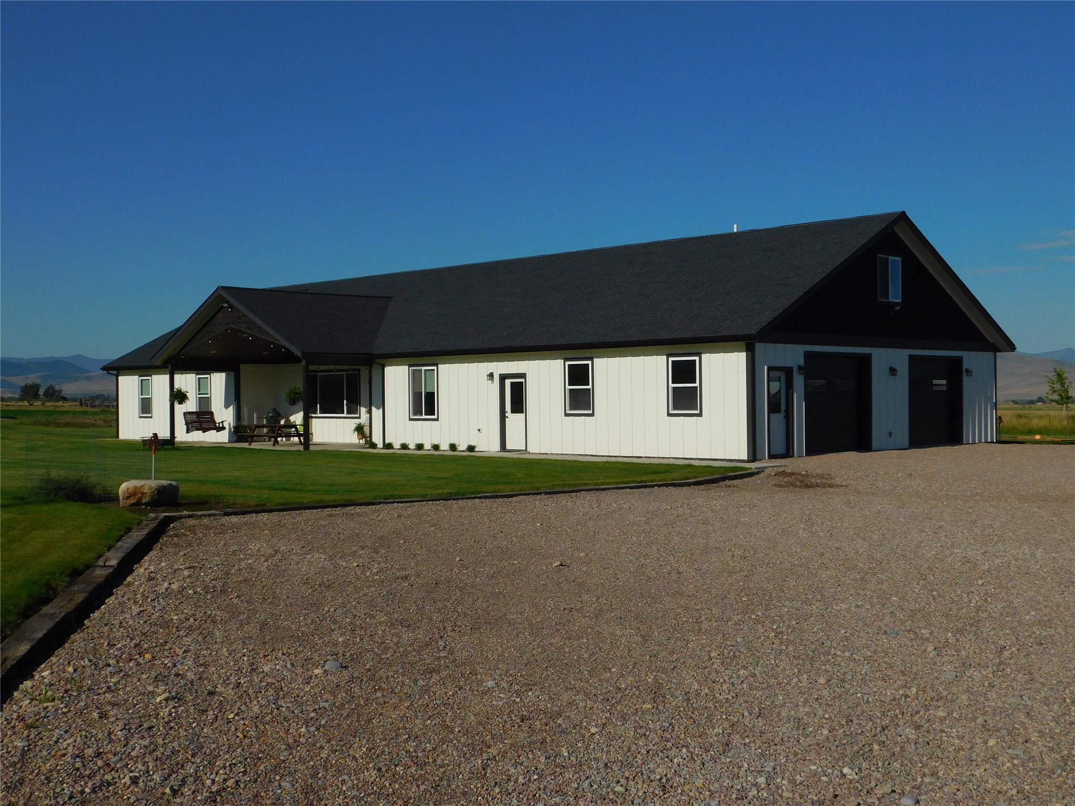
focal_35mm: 40
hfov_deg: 46.8
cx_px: 538
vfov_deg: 36.0
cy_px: 403
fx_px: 1242
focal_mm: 7.1
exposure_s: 1/1000
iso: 125
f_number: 7.2
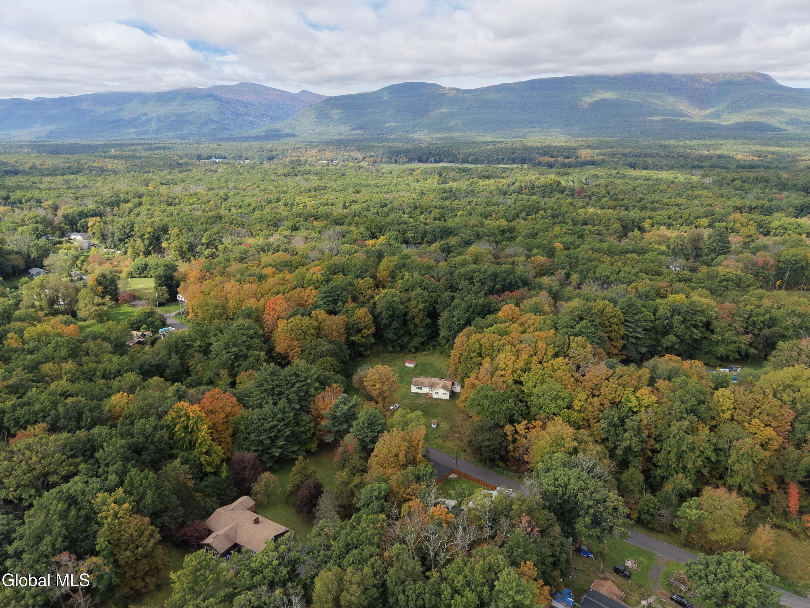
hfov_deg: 71.6
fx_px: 562
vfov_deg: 56.8
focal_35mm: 24
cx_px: 405
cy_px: 304
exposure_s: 1/4000
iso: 400
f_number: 1.8
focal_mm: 8.67
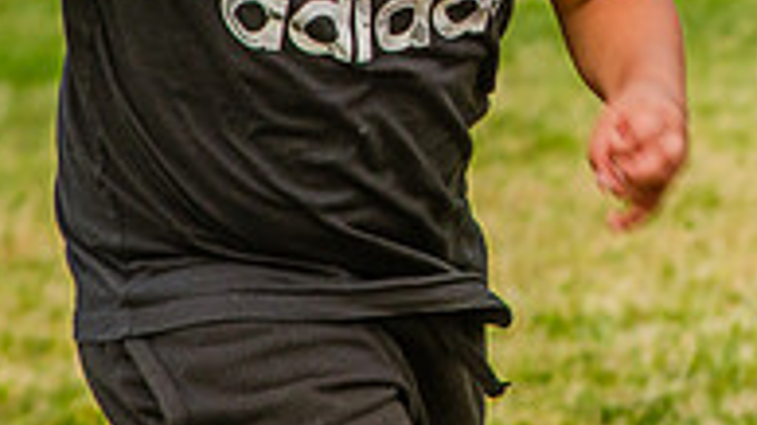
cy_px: -277
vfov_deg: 1.9
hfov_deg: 3.4
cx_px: 578
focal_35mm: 633
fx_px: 12702
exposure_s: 1/500
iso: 400
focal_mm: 135
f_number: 5.6
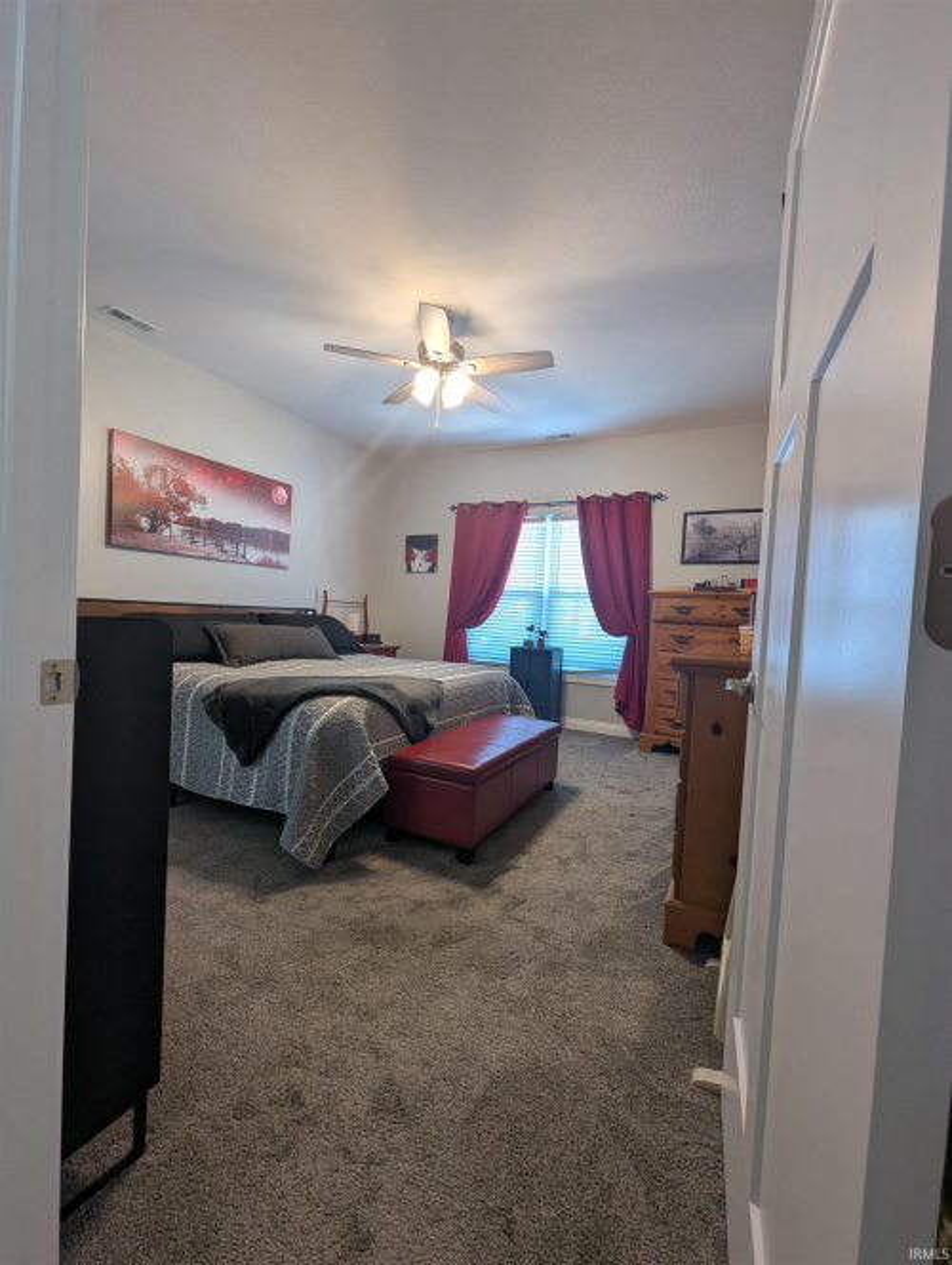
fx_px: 475
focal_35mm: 13
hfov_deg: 90.1
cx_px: 476
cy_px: 632
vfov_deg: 106.1
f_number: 2.2
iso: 95
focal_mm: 1.95
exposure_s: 1/24
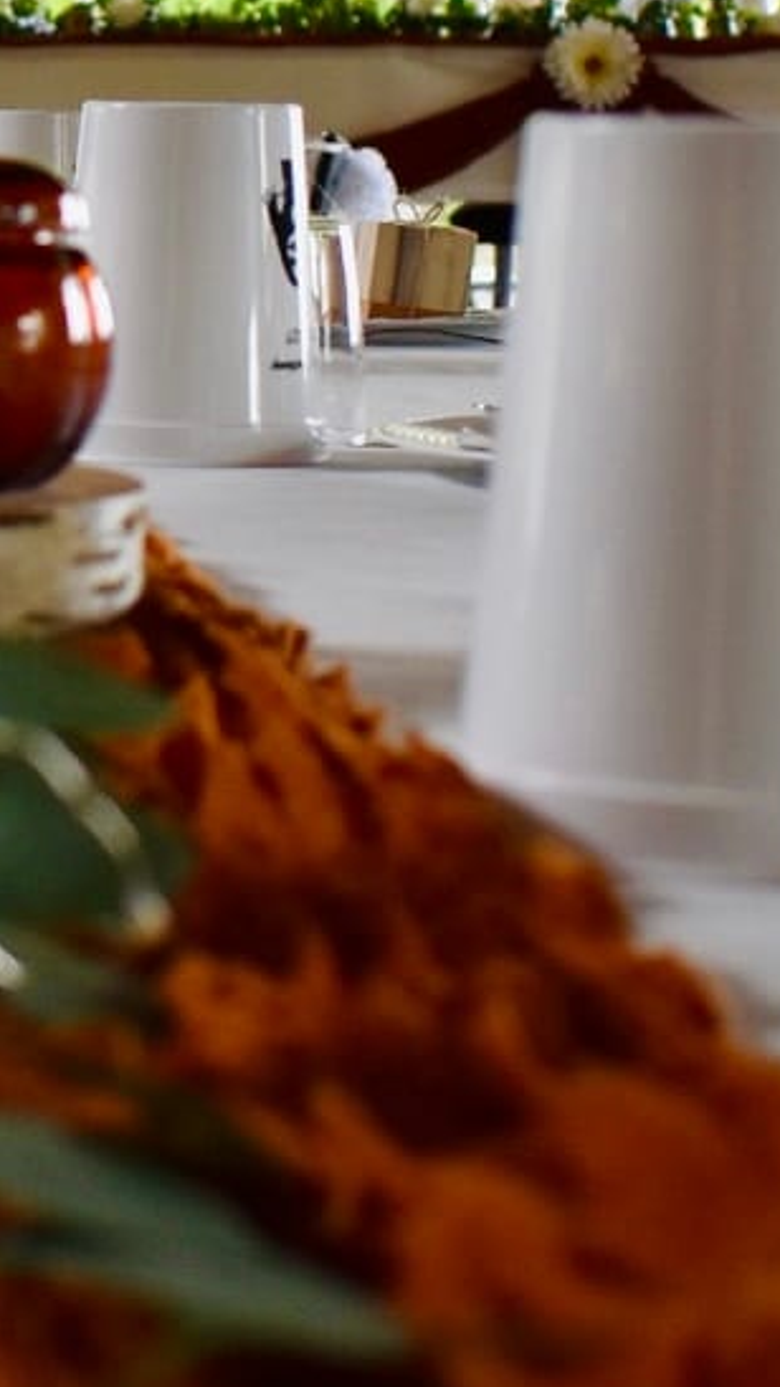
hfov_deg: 9.9
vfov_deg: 17.9
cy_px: 368
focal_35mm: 119
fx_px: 4378
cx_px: -406
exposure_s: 1/40
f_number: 3.5
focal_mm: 18
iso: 400
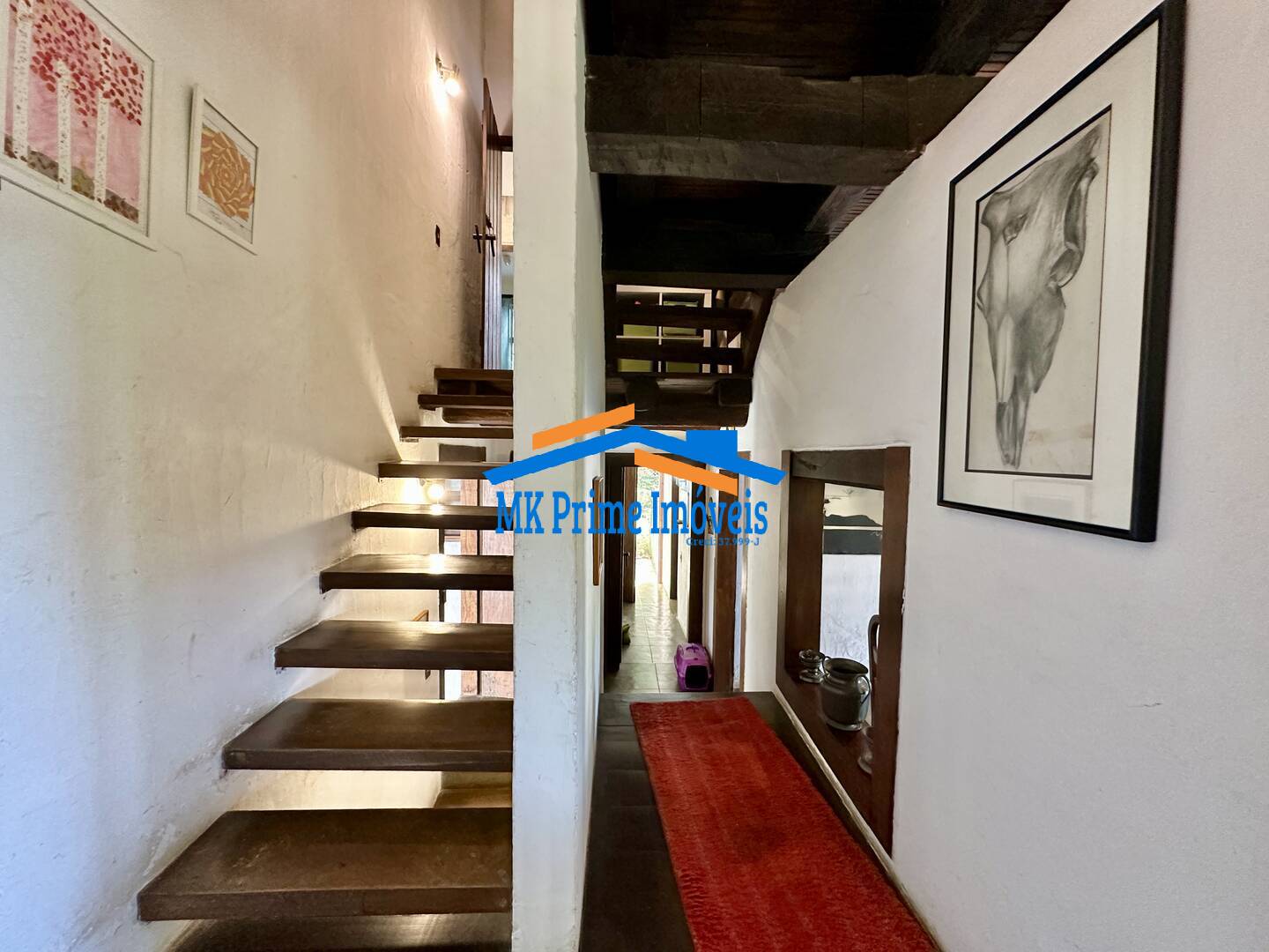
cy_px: 476
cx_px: 634
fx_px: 513
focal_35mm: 14
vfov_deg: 85.7
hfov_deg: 102.1
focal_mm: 2.22
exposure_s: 1/60
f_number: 2.2
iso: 400
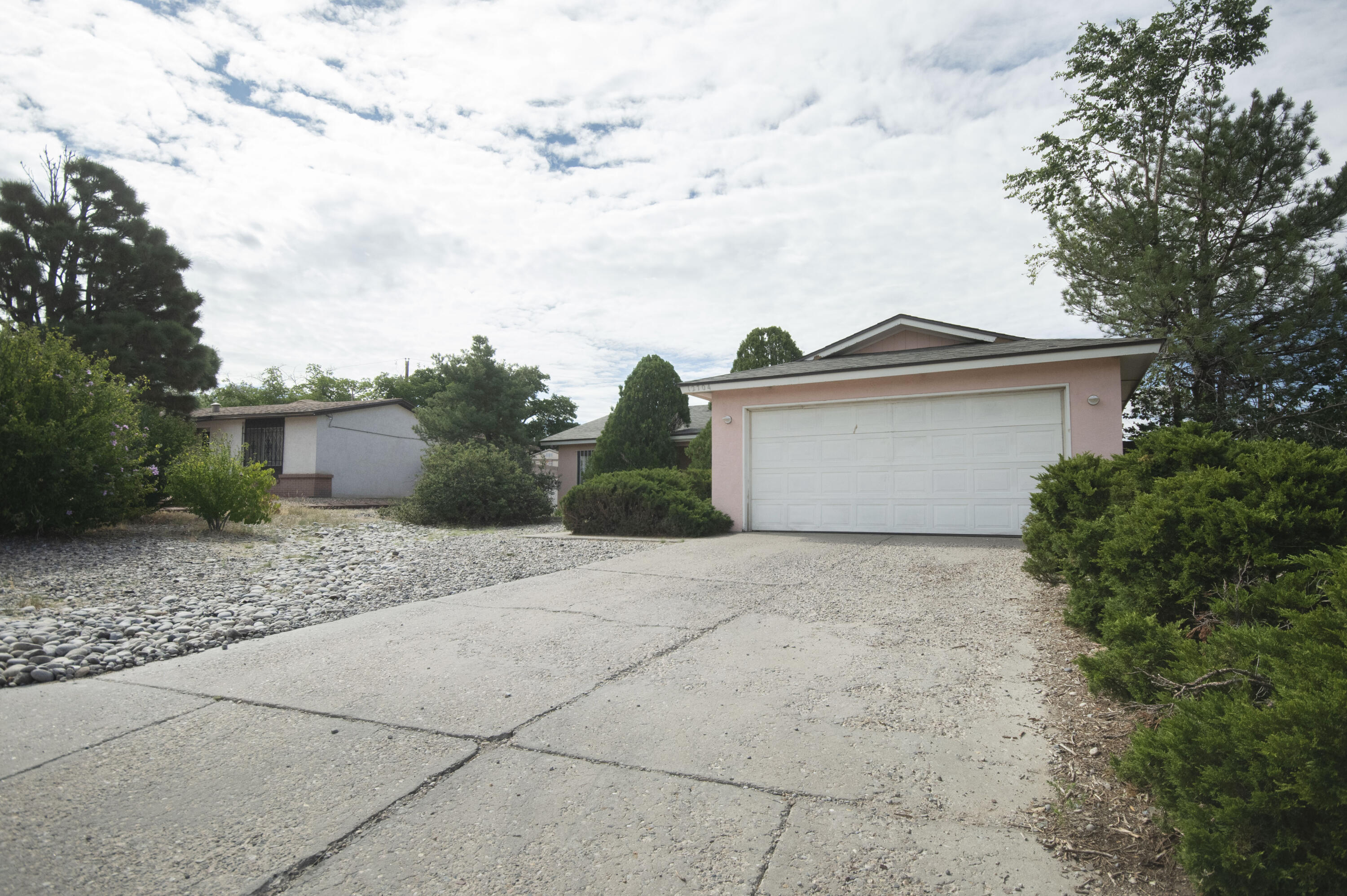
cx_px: 674
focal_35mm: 18
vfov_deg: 67.3
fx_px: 673
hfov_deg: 90.0
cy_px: 448
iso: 500
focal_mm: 12
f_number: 9
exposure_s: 1/1250
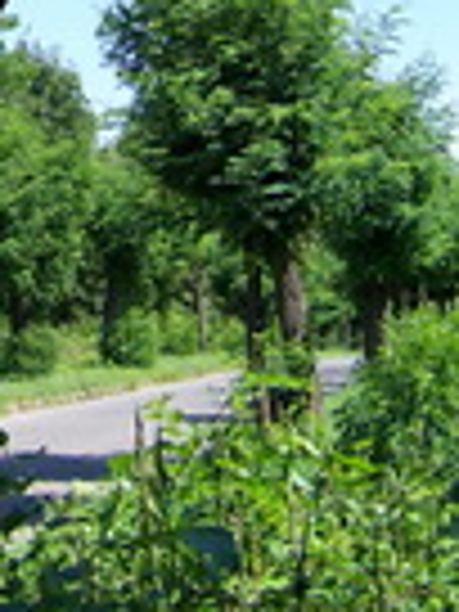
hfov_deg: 14.4
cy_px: -110
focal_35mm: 99
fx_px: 1750
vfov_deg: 18.8
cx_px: -115
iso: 64
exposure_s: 1/500
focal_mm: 5.85
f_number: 2.8
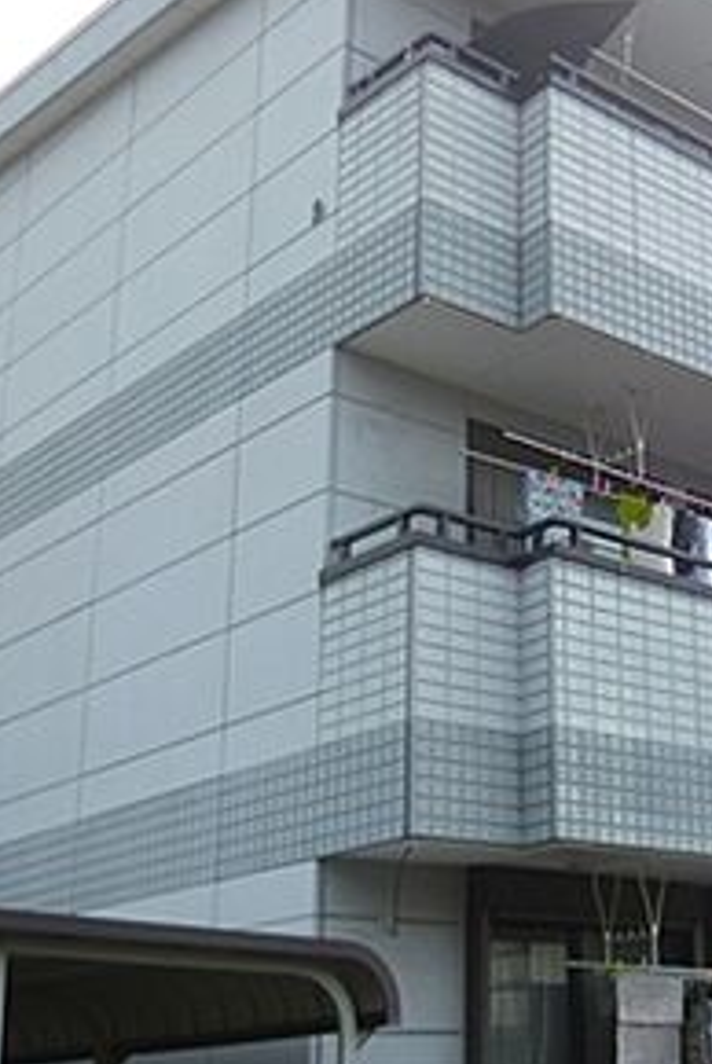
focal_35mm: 55
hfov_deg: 23.2
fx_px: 1628
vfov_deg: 36.2
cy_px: 565
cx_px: 782
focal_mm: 4.3
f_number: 2.5
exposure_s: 1/800
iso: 100
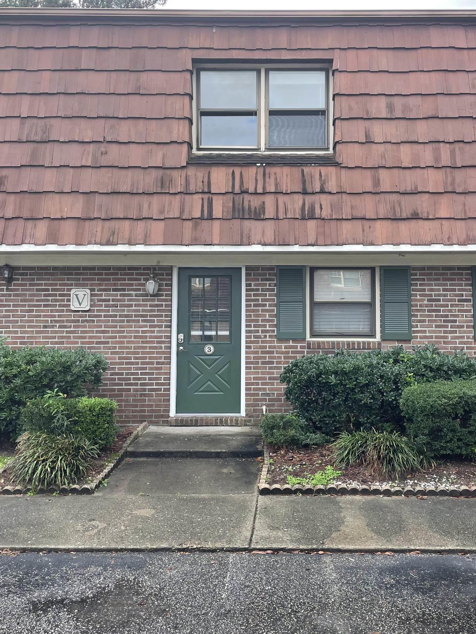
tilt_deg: +4.2
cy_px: 288
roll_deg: +0.0
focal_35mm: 33
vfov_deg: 55.3
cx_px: 272
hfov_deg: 42.8
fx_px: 605
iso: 32
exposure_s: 1/658
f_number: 1.6
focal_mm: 4.2
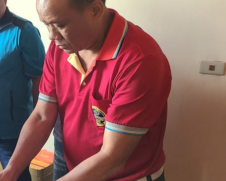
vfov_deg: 22.7
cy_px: 116
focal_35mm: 67
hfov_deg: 25.1
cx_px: -56
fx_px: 448
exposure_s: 1/59
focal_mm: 5.4
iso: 125
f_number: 1.8
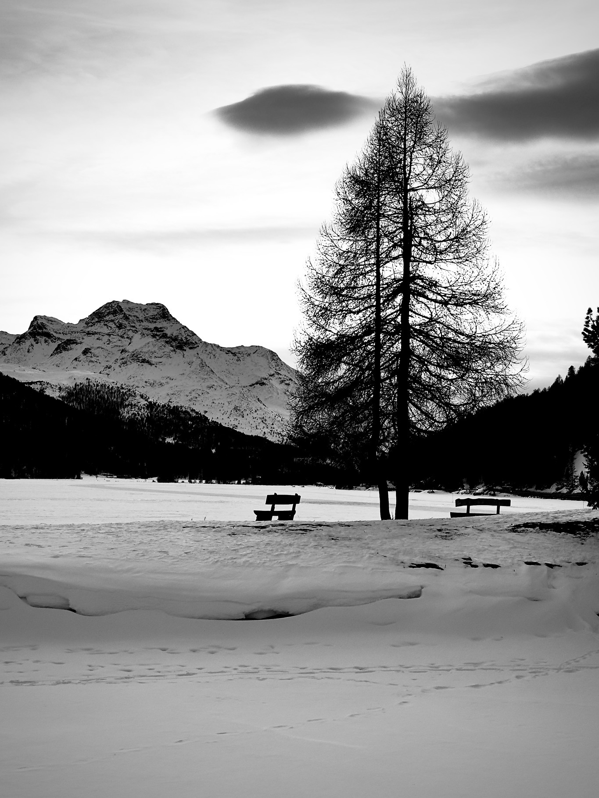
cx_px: 300
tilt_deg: +6.3
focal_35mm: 48
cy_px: 399
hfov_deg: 30.3
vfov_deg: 39.7
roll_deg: -1.5
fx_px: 1107
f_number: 1.78
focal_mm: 6.76
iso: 64
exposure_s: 1/3096
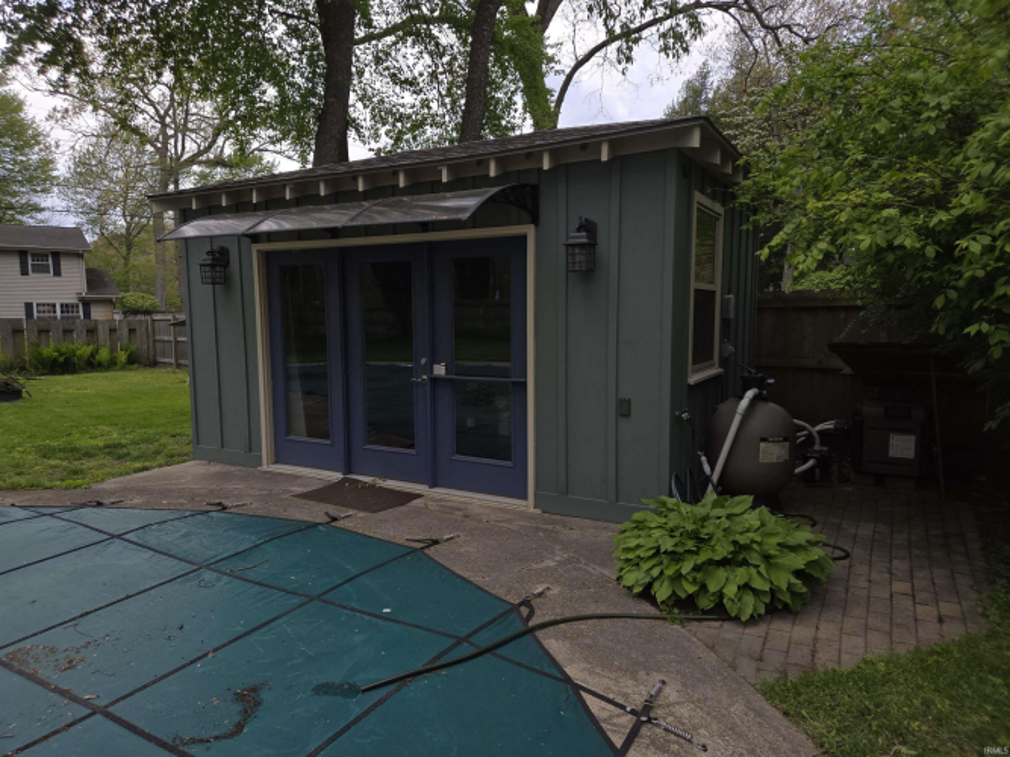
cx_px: 505
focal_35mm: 23
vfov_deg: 58.9
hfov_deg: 73.9
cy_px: 378
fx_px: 671
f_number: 1.8
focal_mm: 5.4
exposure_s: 1/914
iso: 25
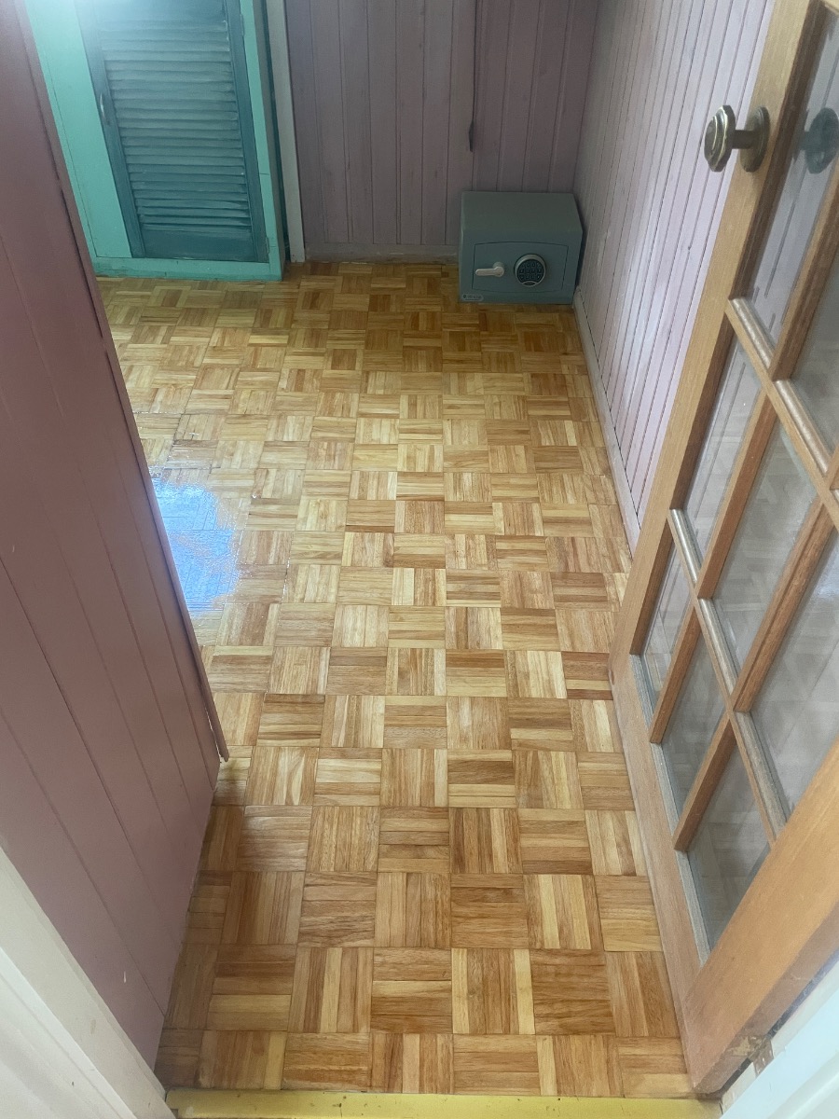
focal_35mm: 26
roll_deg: -1.4
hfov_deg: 53.1
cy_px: 560
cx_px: 420
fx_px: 840
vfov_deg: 67.3
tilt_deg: -44.3
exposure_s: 1/60
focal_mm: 4.2
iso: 160
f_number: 1.6
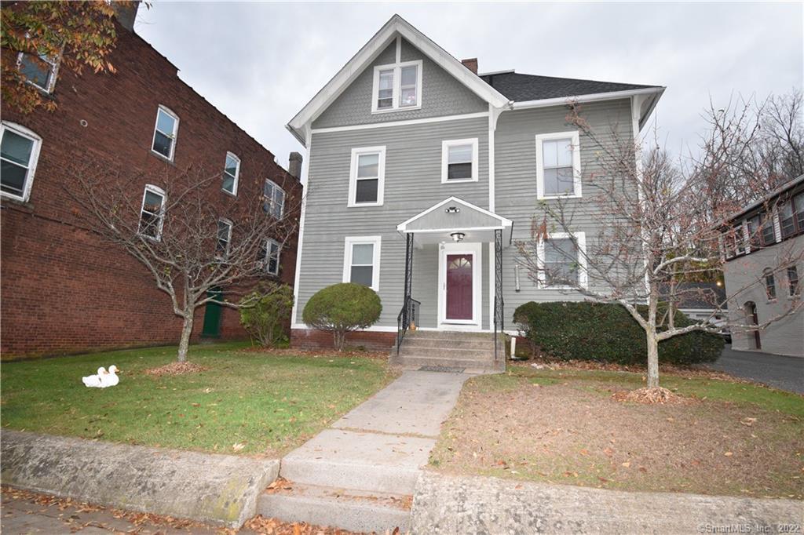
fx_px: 368
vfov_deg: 72.0
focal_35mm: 16
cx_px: 402
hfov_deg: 95.0
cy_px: 268
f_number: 8
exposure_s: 1/60
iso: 800
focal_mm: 11
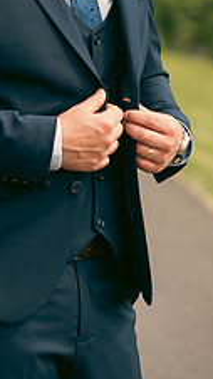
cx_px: 34
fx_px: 2834
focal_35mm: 282
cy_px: 35
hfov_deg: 4.3
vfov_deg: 7.6
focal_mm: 135
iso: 80
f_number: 3.5
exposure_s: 1/320
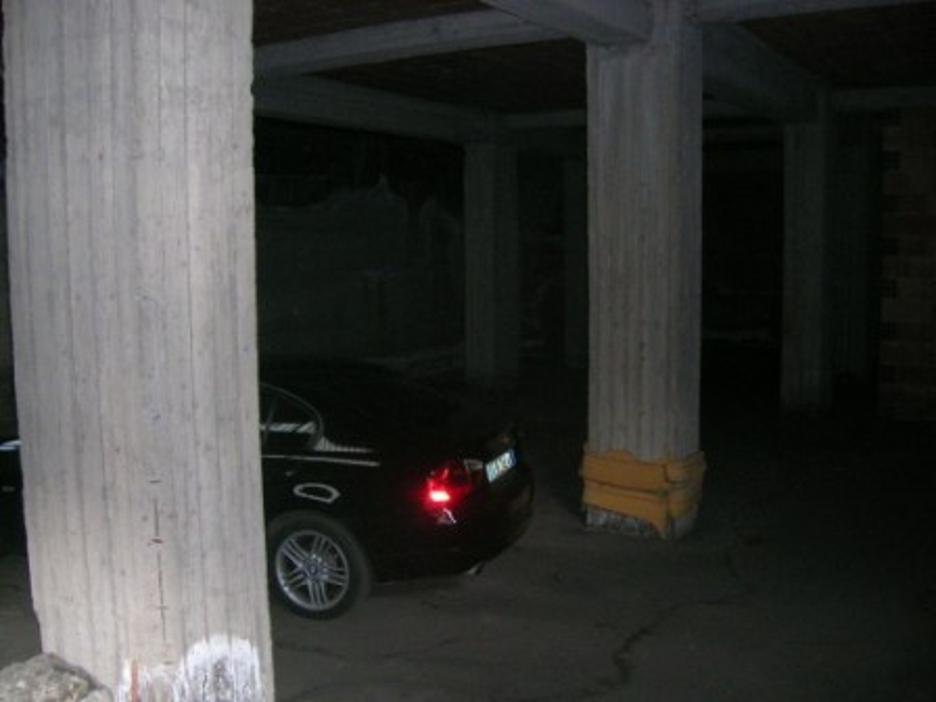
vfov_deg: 40.7
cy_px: 351
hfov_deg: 52.6
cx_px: 468
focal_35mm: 35
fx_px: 946
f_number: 2.8
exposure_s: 1/60.1
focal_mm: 5.4
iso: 200
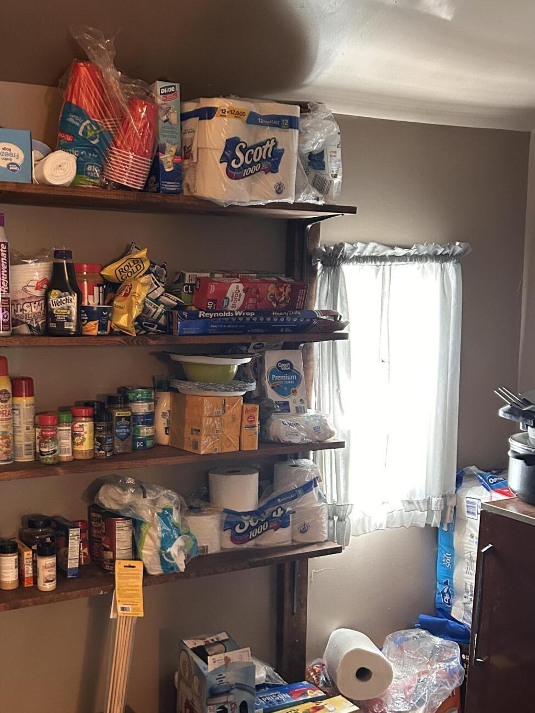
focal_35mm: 40
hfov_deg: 35.7
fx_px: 824
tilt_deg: -8.0
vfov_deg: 46.6
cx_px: 188
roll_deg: -2.0
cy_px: 423
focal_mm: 5.7
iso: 500
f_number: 1.5
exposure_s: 1/40
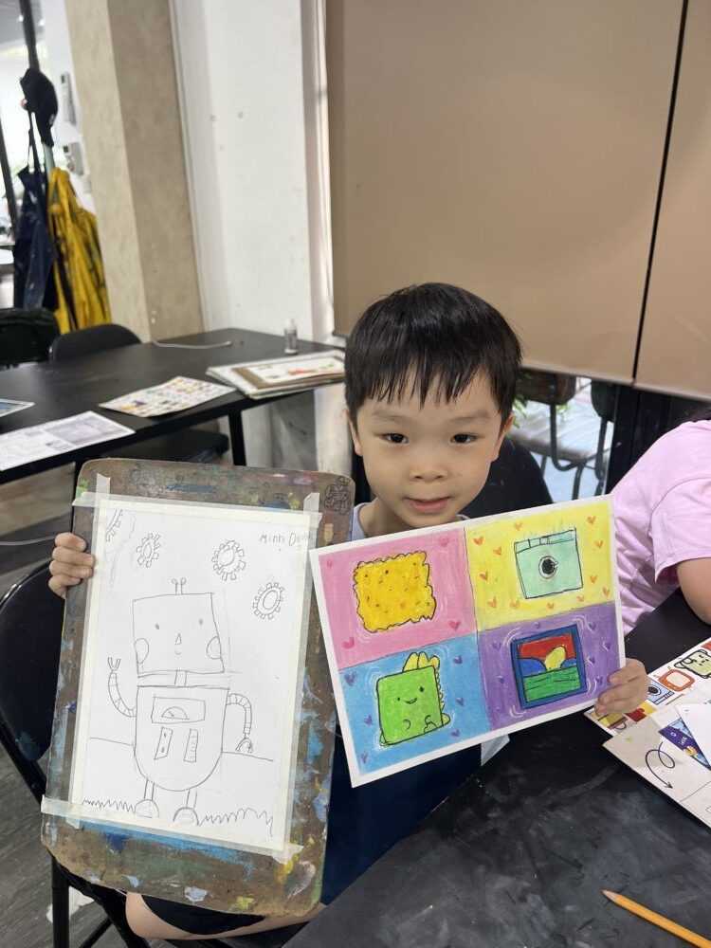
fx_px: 712
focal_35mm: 26
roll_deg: +0.5
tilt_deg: -23.1
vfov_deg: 67.3
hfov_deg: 53.1
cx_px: 356
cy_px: 474
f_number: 1.5
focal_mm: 5.7
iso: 125
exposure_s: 1/100
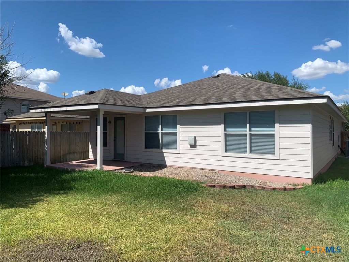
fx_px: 262
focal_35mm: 26
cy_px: 131
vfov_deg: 53.1
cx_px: 174
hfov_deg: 67.3
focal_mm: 4.25
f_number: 1.8
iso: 25
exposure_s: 1/2994
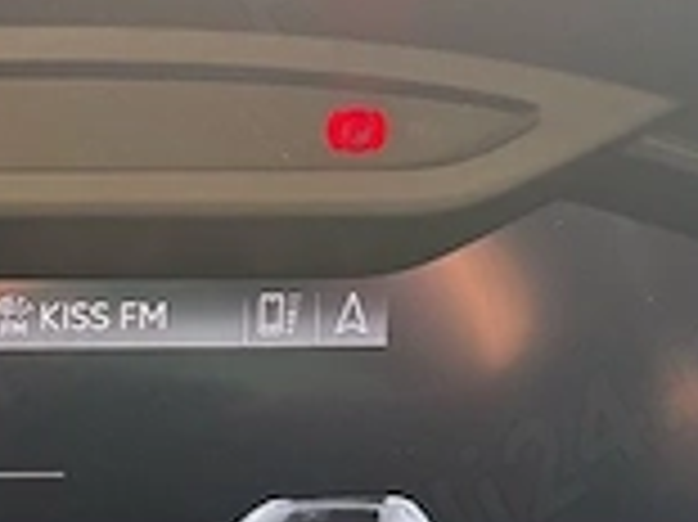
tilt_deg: -19.8
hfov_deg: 20.4
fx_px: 1874
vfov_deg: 15.6
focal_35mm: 93
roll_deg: -0.4
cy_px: 522
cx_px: -14
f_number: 1.78
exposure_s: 1/84
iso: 200
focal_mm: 6.76
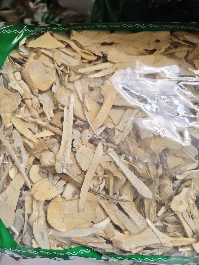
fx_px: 176
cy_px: 132
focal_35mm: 23
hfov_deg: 58.9
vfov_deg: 73.9
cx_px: 100
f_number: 1.88
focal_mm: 5.56
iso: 883
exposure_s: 1/510
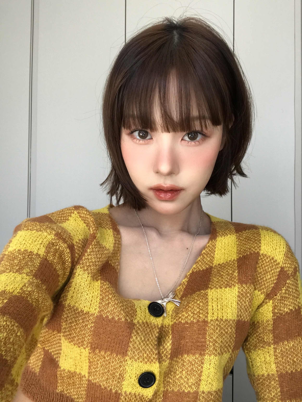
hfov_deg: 44.2
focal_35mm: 32
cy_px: 201
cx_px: 151
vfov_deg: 56.8
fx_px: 372
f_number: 2.2
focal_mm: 2.87
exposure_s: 1/120
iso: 40
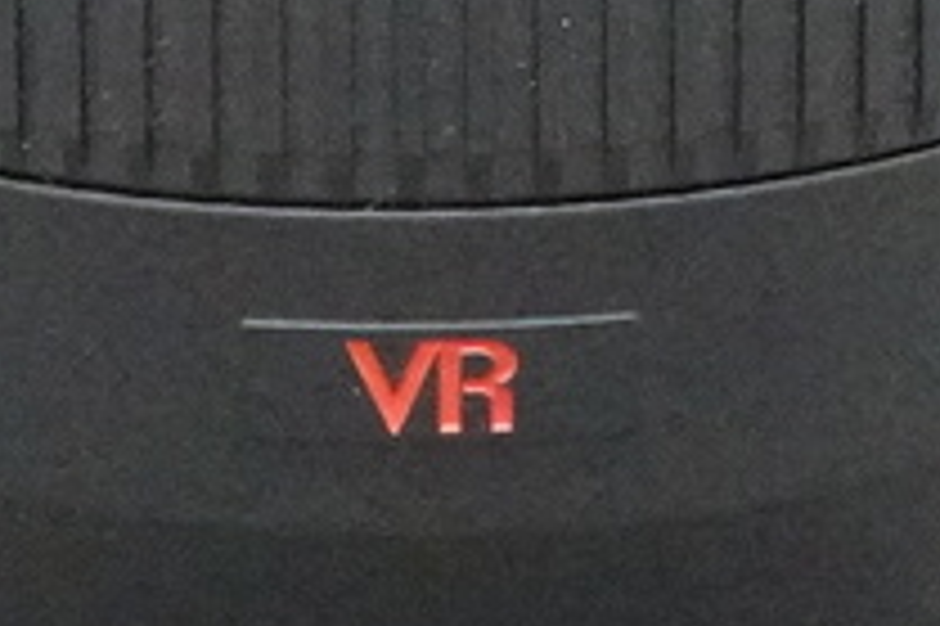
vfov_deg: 5.1
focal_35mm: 264
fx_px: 6888
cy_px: -540
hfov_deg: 7.8
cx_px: 549
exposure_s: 1/50
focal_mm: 16.86
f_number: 8
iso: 6400
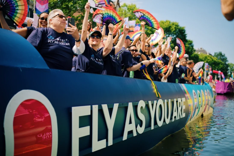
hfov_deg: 47.4
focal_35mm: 41
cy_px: 78
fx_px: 266
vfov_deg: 32.6
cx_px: 117
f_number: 1.6
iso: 160
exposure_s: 1/2900
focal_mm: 27
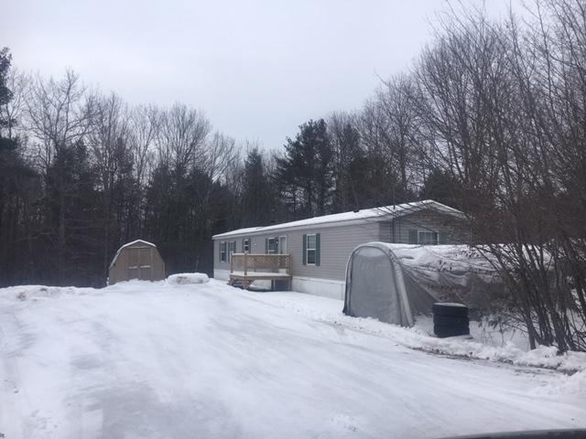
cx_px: 293
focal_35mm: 29
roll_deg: +0.1
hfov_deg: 61.7
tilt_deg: +6.1
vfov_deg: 48.2
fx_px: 491
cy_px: 220
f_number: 2.2
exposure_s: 1/574
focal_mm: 4.15
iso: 25
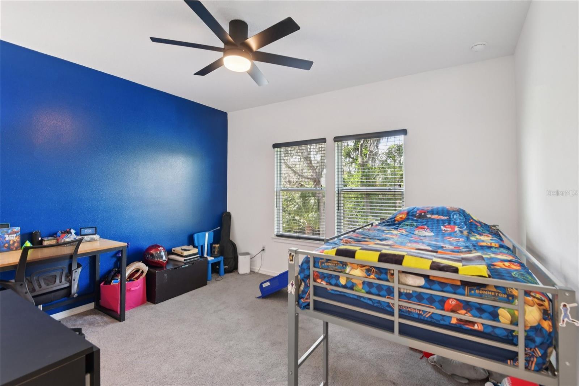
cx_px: 290
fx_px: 257
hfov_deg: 96.7
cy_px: 193
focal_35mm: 16
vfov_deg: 73.7
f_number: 8
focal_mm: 16
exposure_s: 1/8
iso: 400
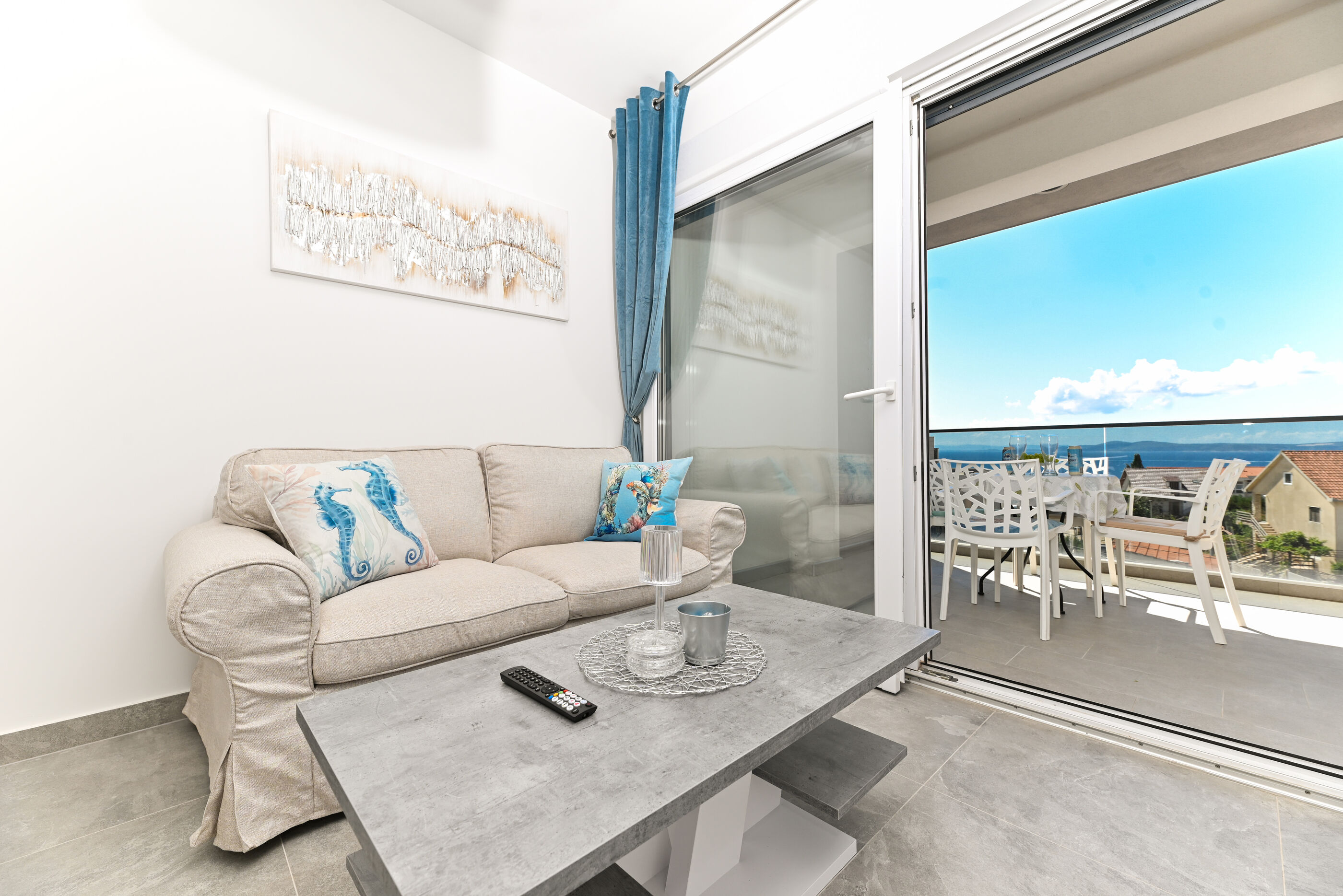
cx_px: 672
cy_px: 448
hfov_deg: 104.2
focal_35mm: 14
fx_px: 522
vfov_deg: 81.3
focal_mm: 14
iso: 100
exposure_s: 1/200
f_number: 8
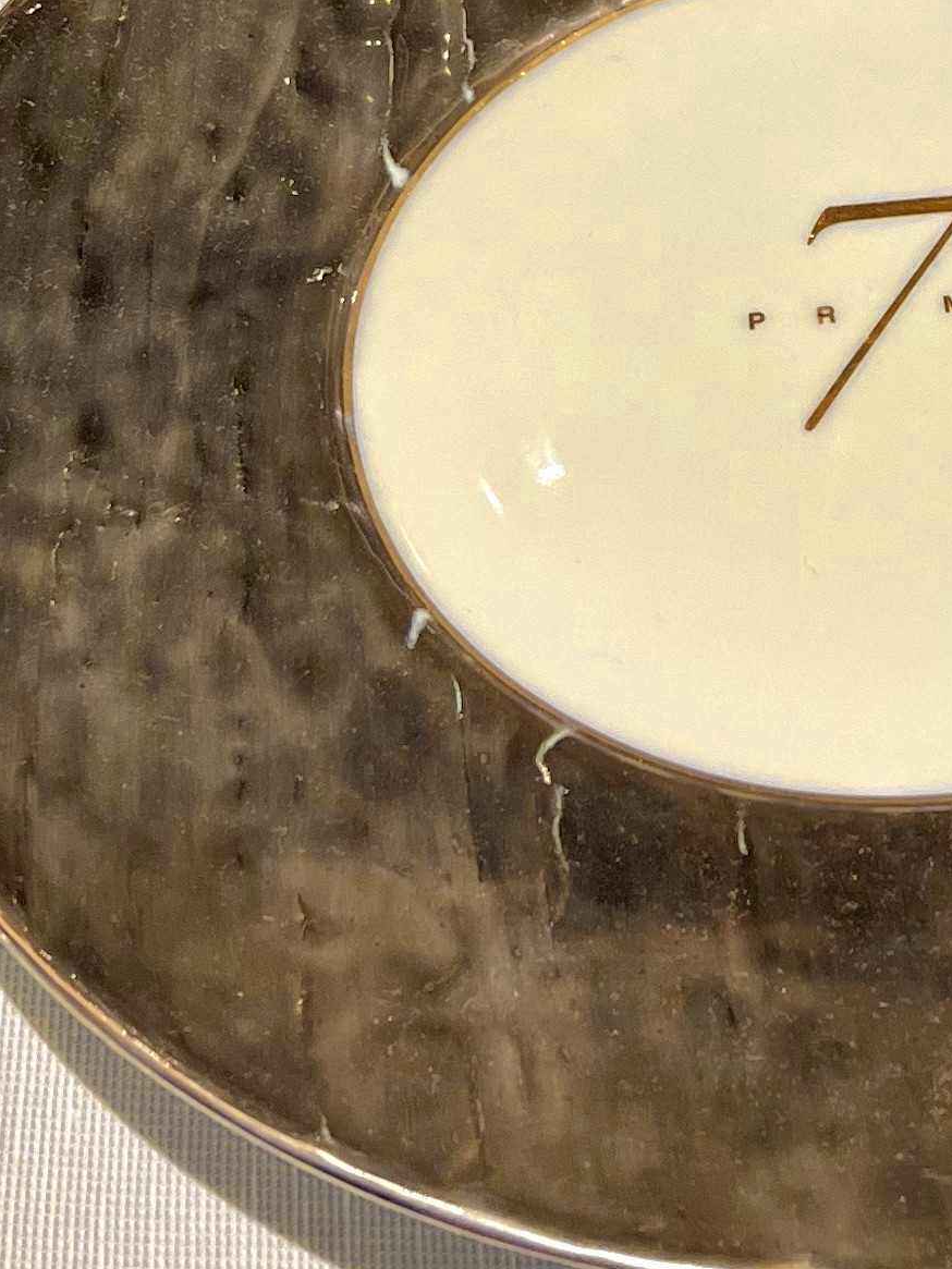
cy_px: -351
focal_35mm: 90
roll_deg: +4.0
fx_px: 3300
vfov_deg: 20.1
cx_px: 826
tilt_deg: -37.8
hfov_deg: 16.2
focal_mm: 5.7
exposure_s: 1/120
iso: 100
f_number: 1.5
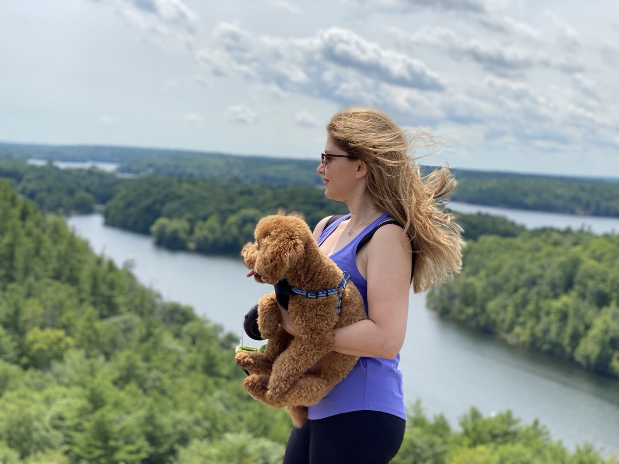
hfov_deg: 36.8
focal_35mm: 52
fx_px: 930
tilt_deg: -4.1
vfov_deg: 28.0
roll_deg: -3.4
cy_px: 232
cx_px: 310
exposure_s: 1/1996
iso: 20
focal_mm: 6
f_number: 2
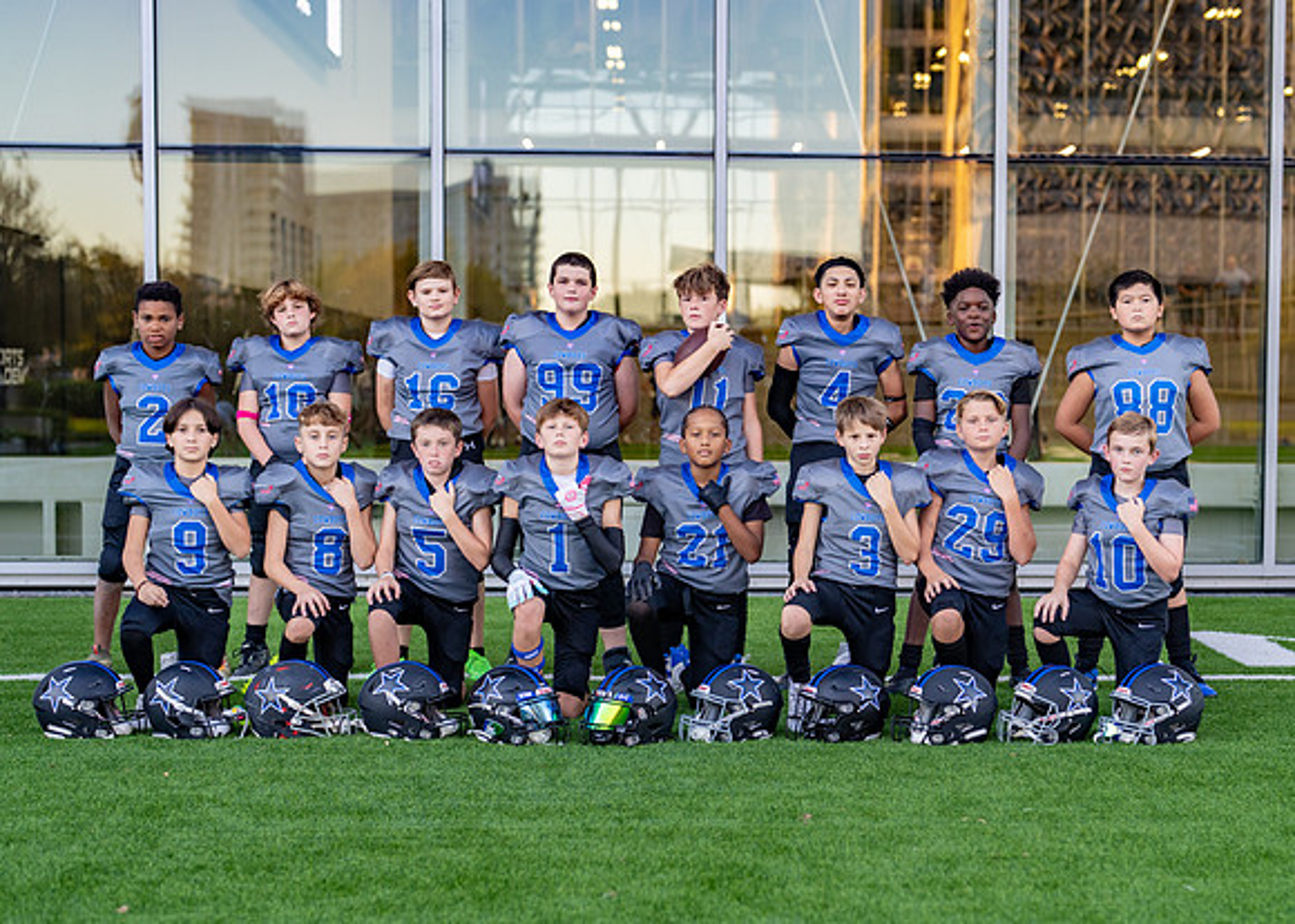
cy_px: 508
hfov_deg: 32.4
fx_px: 2220
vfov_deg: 23.5
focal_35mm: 60
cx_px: 760
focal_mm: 50
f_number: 2
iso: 320
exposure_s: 1/400
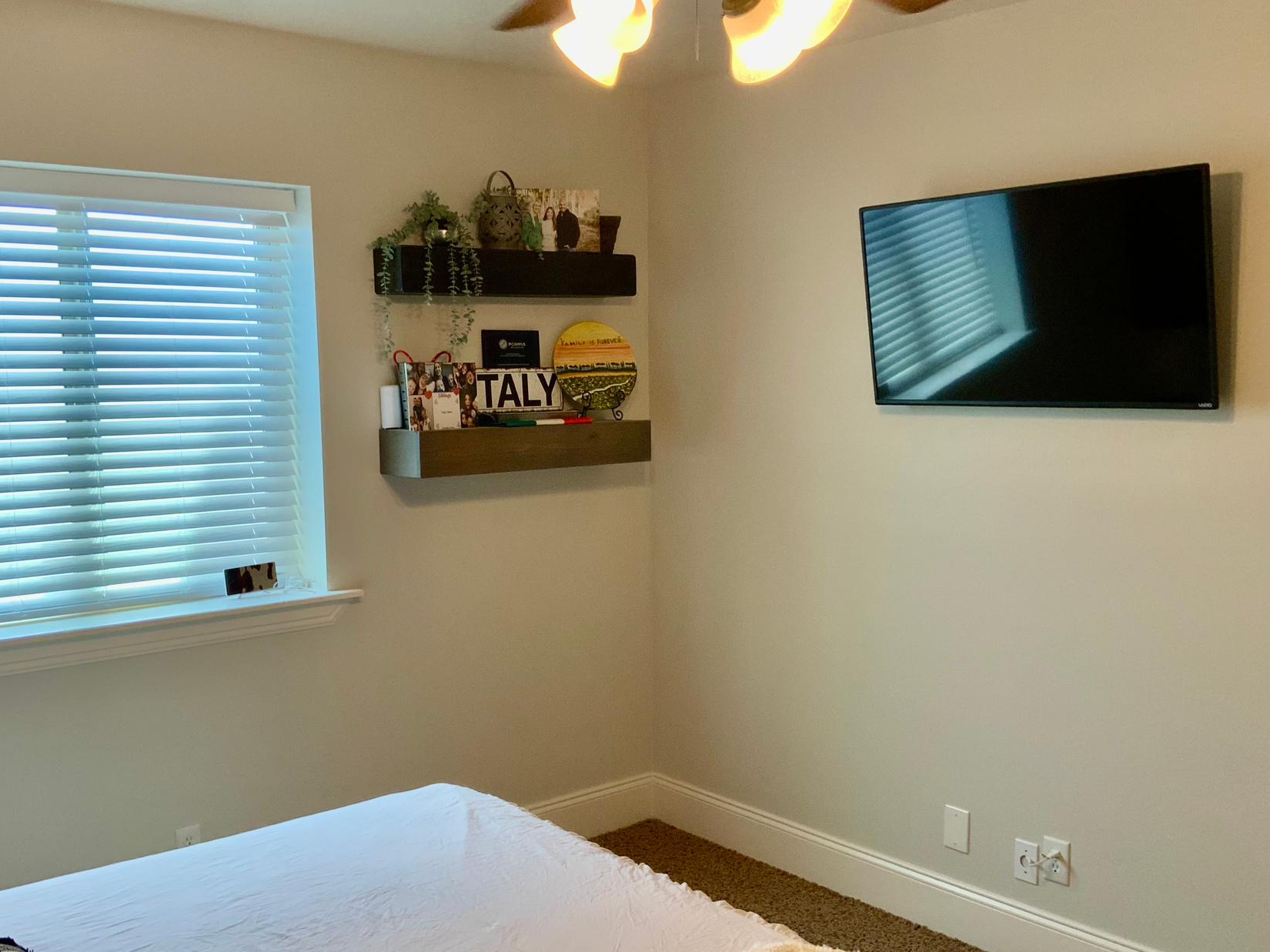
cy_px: 500
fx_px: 1321
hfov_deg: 51.3
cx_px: 573
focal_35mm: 36
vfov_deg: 39.6
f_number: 1.8
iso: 40
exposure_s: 1/60
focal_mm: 3
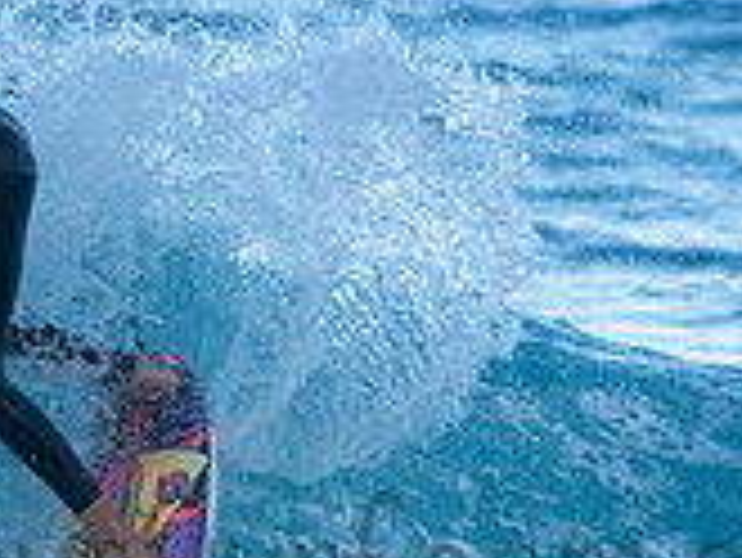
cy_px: 524
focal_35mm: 2532
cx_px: 337
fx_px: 54313
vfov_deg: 0.6
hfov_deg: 0.8
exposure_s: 1/800
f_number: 5.6
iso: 320
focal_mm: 500
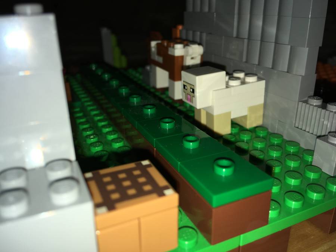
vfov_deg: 48.2
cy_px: 126
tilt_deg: -22.5
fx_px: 281
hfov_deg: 61.7
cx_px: 168
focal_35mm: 29
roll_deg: +2.4
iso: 25
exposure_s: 1/569
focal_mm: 4.15
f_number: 2.2
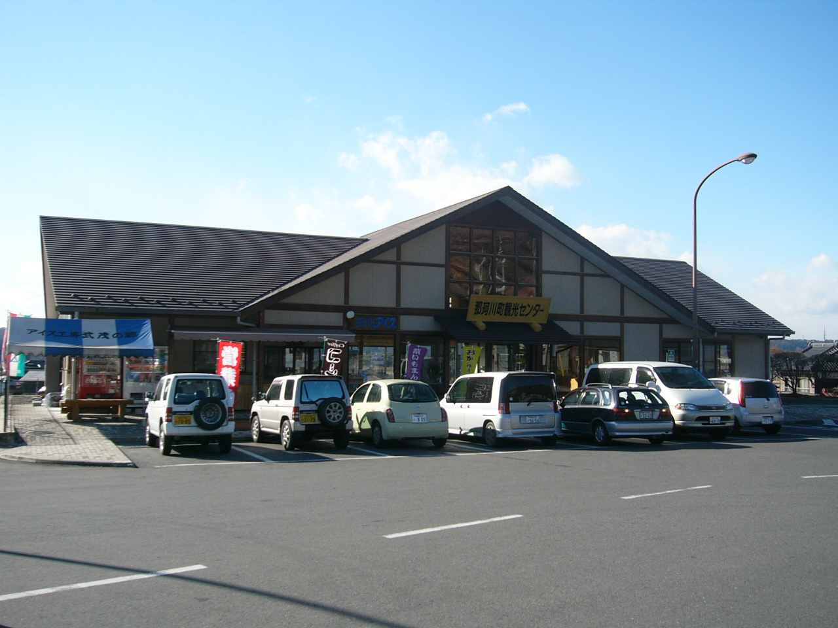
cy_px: 314
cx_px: 419
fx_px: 847
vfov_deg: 40.7
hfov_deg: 52.6
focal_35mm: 35
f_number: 8
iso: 50
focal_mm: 5.8
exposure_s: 1/100
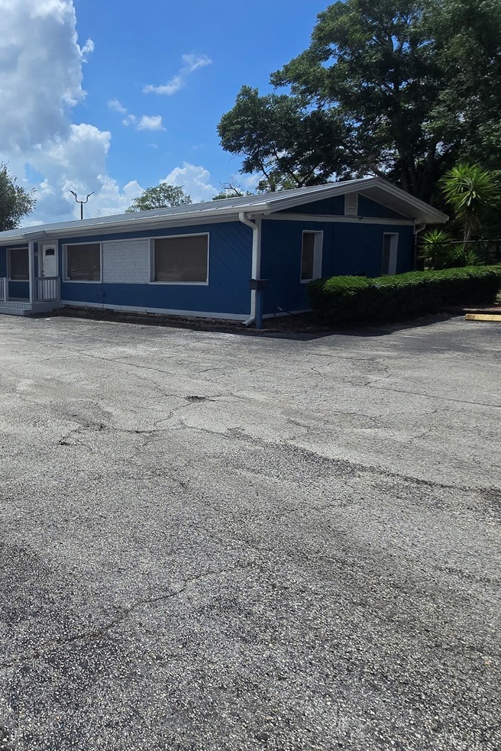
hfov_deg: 46.5
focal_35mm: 22
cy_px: 320
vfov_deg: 78.1
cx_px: -15
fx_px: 459
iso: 50
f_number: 2.2
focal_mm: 2.2
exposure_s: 1/4268
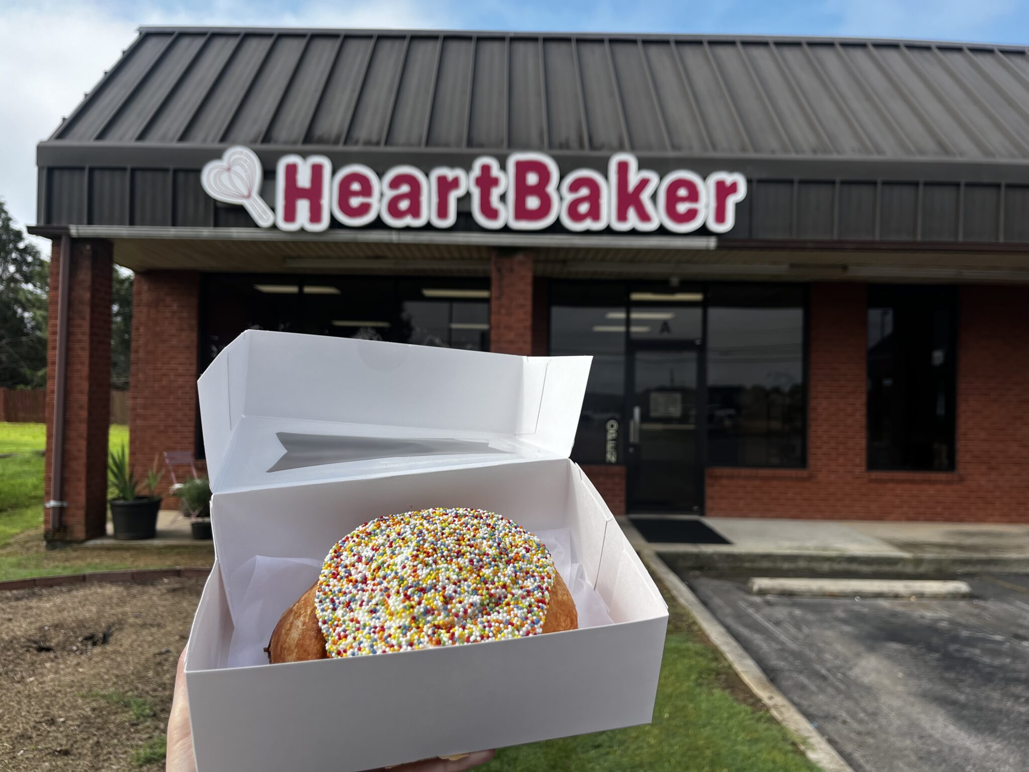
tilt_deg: +0.3
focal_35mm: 26
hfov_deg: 67.3
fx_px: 773
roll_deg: -0.9
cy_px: 386
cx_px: 514
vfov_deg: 53.1
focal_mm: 5.1
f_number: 1.6
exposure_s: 1/2410
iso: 50
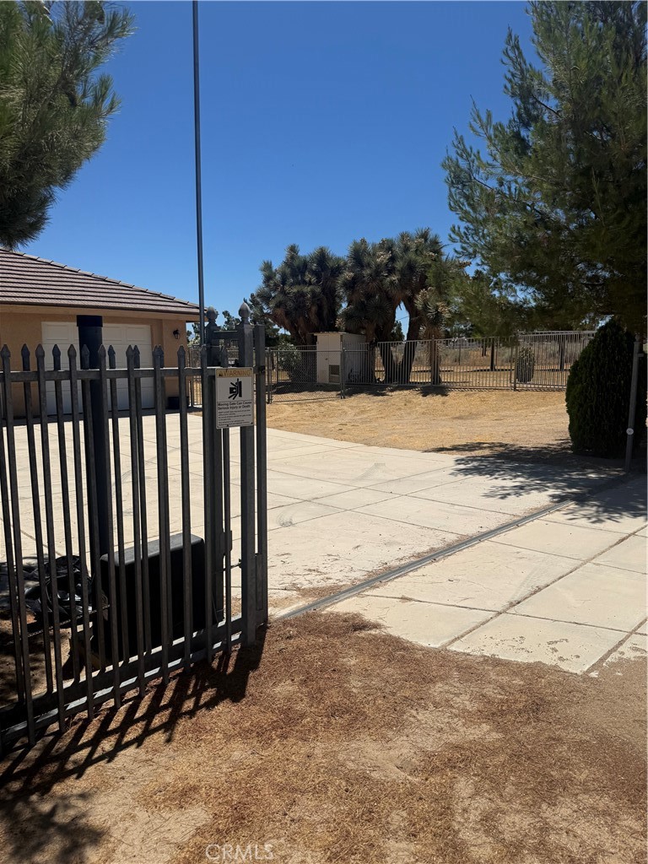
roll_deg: -0.3
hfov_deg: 56.8
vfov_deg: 71.6
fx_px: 599
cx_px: 324
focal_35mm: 24
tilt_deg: -7.7
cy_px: 432
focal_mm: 6.76
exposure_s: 1/9091
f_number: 1.78
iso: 80
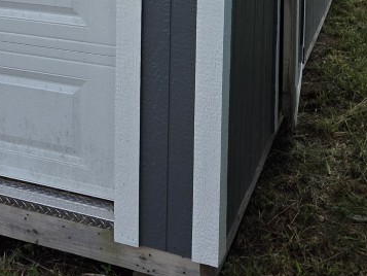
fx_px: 700
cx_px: 59
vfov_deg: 20.0
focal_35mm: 66
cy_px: -107
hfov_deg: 28.6
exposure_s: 1/2621
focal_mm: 5.4
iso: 80
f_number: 1.8
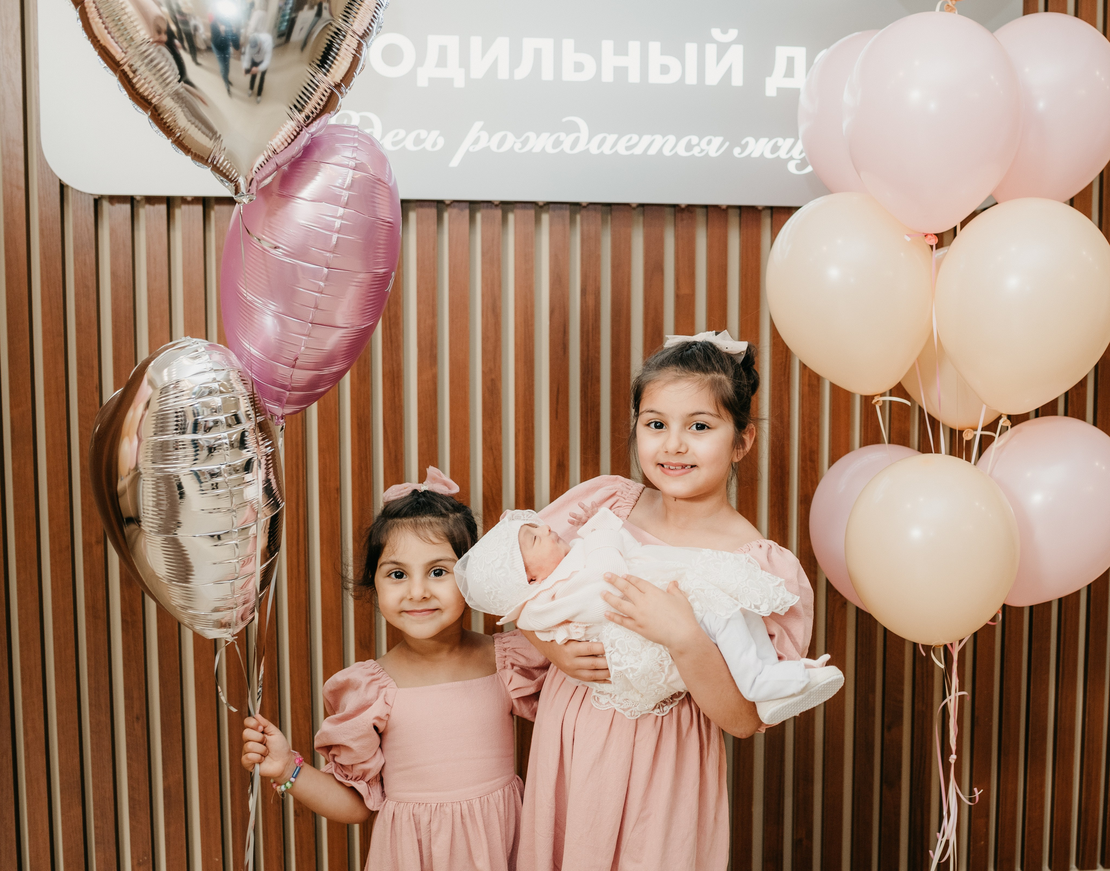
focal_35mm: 41
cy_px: 445
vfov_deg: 35.9
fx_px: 1345
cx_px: 692
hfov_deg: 44.5
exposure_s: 1/160
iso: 320
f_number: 3.5
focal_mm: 35
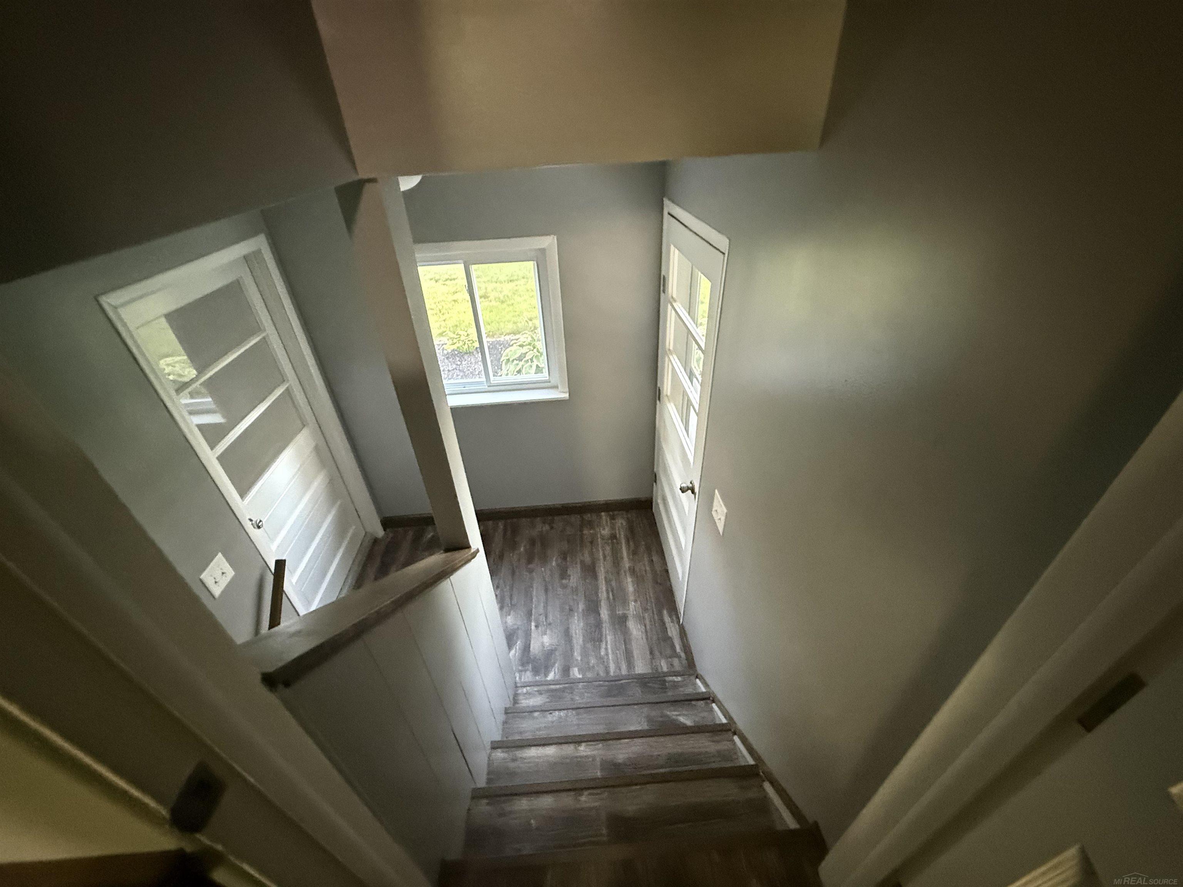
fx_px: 478
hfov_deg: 102.1
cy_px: 444
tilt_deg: -34.0
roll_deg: +3.3
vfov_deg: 85.7
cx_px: 592
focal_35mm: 14
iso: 1000
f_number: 2.2
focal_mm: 2.22
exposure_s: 1/60
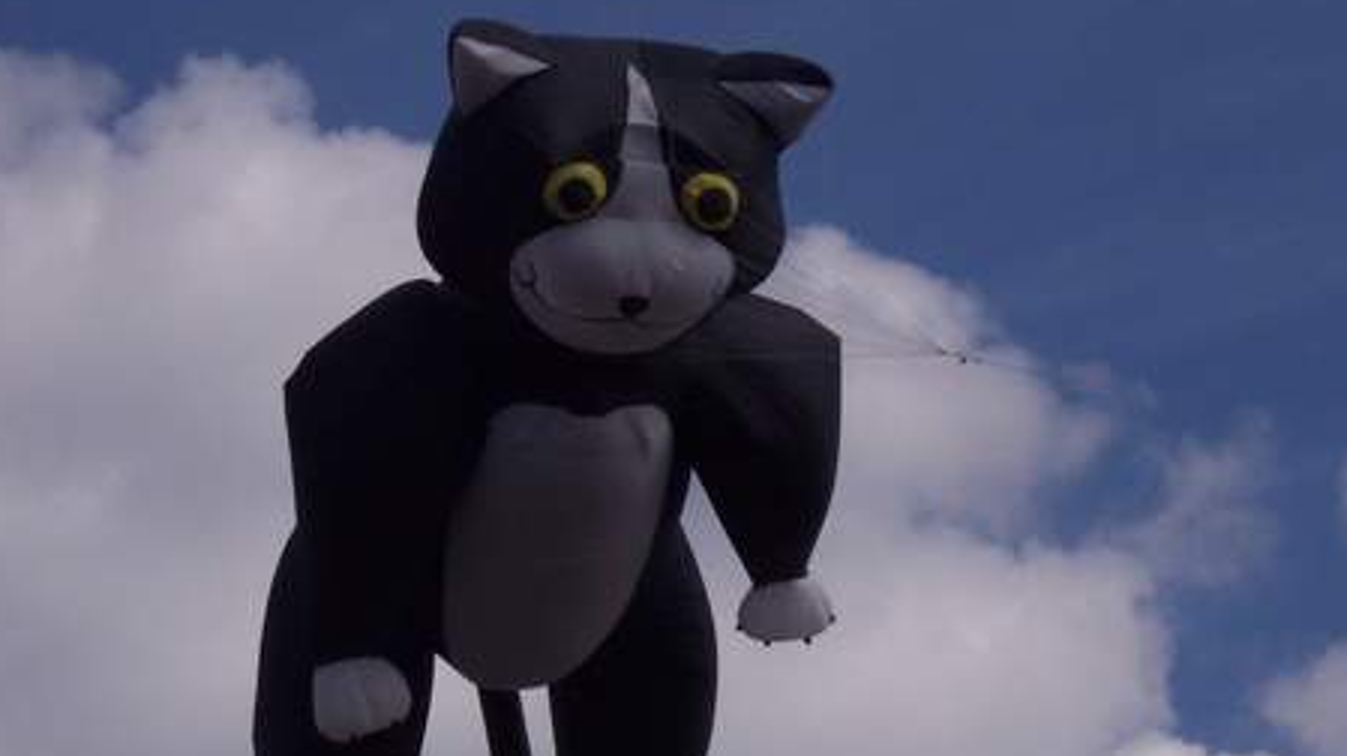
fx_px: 5605
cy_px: 294
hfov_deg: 13.7
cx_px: 702
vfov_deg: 7.7
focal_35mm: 157
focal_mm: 21.3
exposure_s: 1/700
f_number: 8
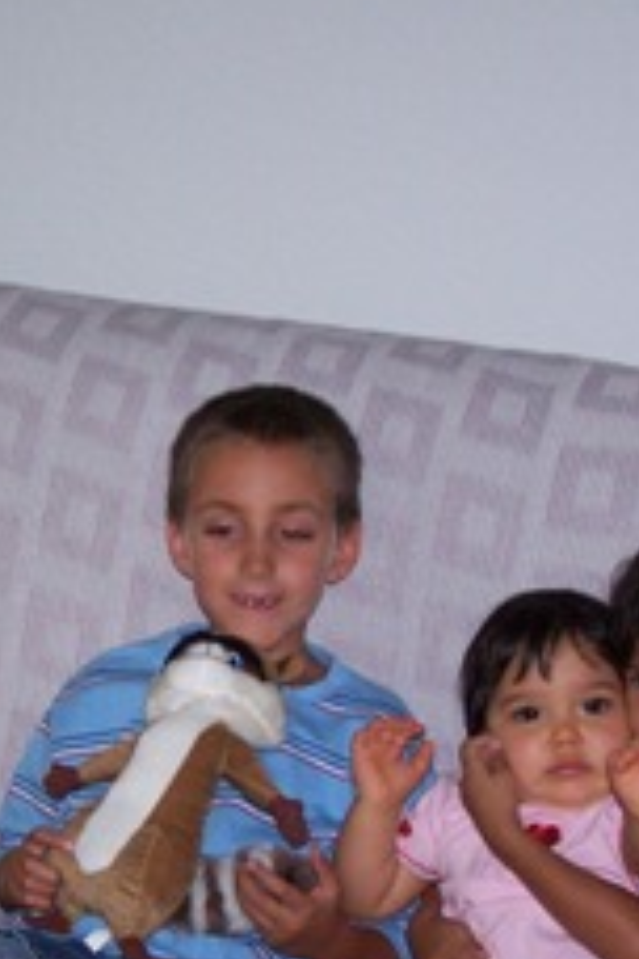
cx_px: 109
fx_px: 2769
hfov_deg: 13.1
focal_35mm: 104
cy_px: 589
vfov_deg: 19.6
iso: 140
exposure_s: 1/60
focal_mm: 8.5
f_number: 3
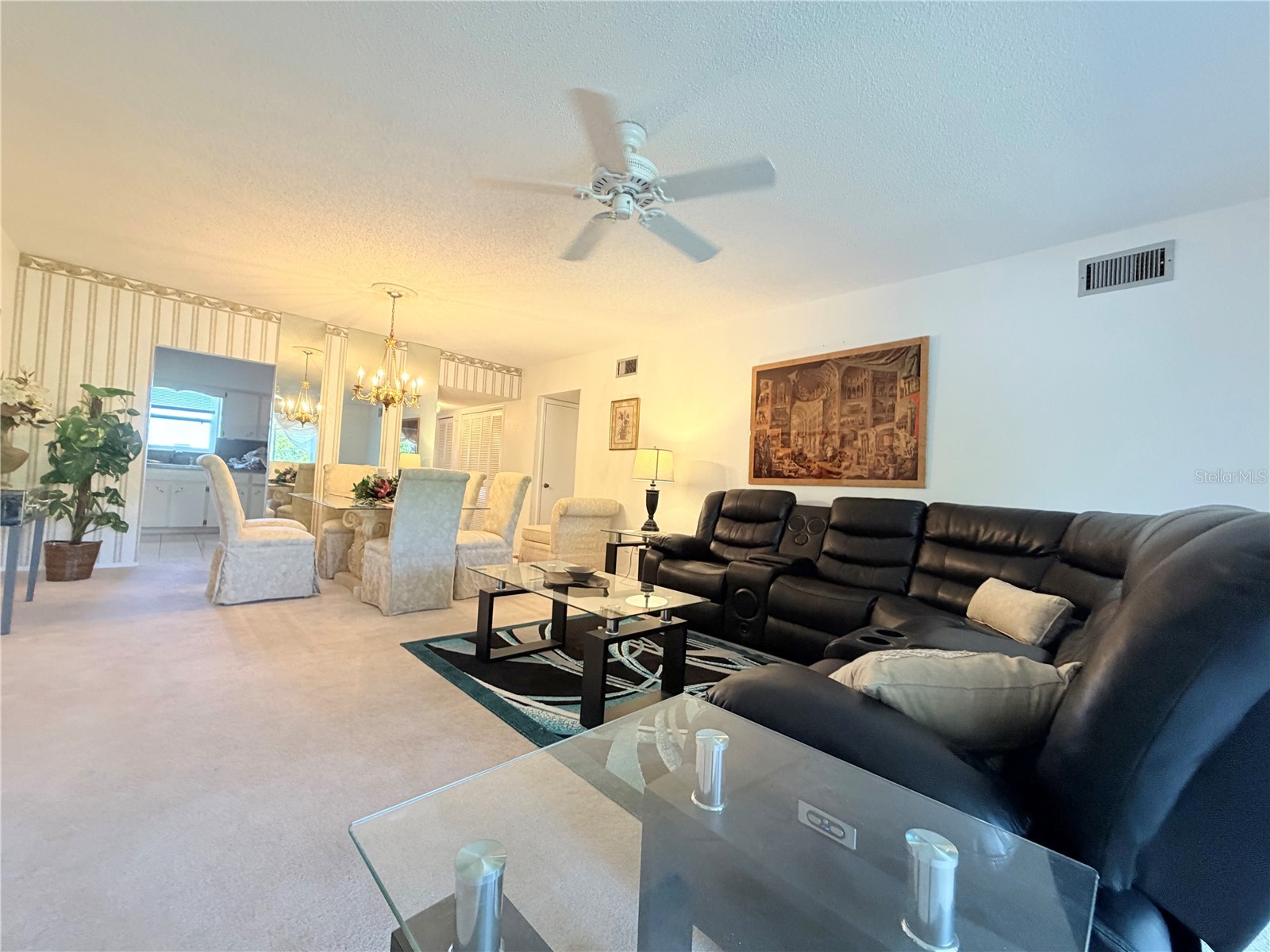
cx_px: 635
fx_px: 514
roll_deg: -3.9
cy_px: 476
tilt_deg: +1.6
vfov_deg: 85.7
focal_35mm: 14
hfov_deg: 102.1
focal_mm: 2.22
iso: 320
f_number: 2.2
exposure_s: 1/60
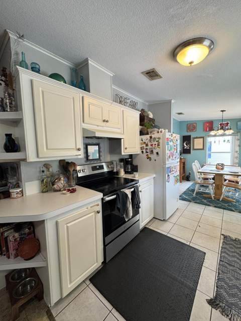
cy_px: 160
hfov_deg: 85.7
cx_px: 120
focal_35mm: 14
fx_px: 130
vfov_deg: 102.1
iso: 200
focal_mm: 2.22
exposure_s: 1/60
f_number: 2.2
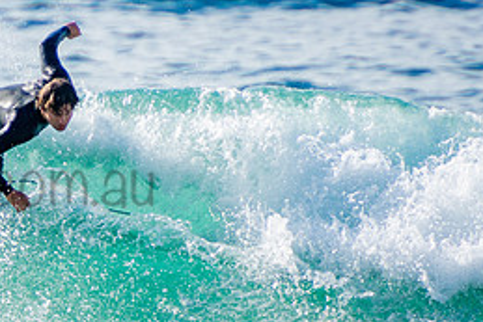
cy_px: 154
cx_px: -30
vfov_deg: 0.9
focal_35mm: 1453
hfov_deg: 1.4
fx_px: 19504
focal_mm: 400
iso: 320
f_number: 5.6
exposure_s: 1/2000
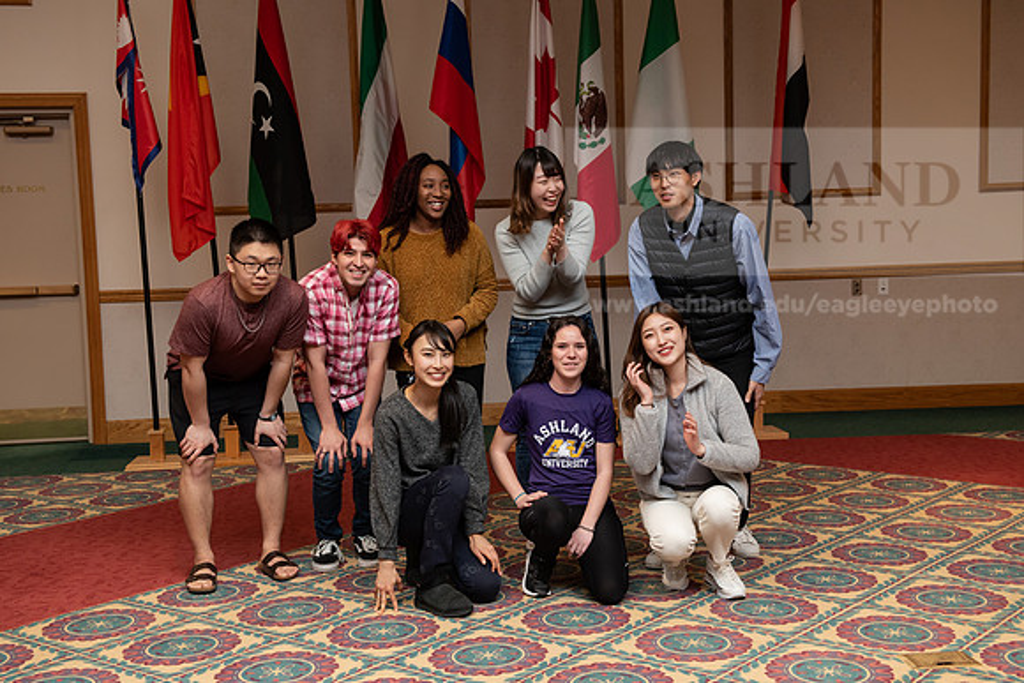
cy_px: 342
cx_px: 512
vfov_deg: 28.1
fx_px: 1366
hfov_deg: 41.1
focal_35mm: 48
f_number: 5.6
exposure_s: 1/200
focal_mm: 48
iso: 1250
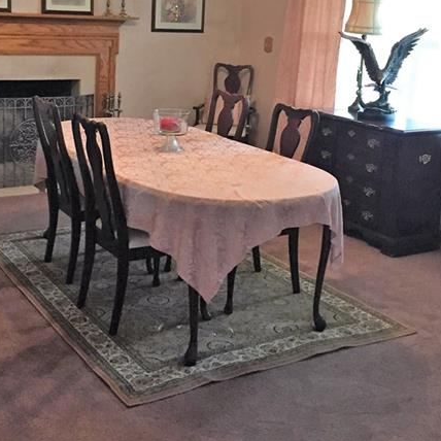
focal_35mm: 46
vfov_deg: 36.2
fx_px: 663
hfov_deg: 36.7
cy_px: 131
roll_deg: +0.7
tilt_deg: -10.3
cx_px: 184
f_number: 2.2
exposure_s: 1/30
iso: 250
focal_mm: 4.15
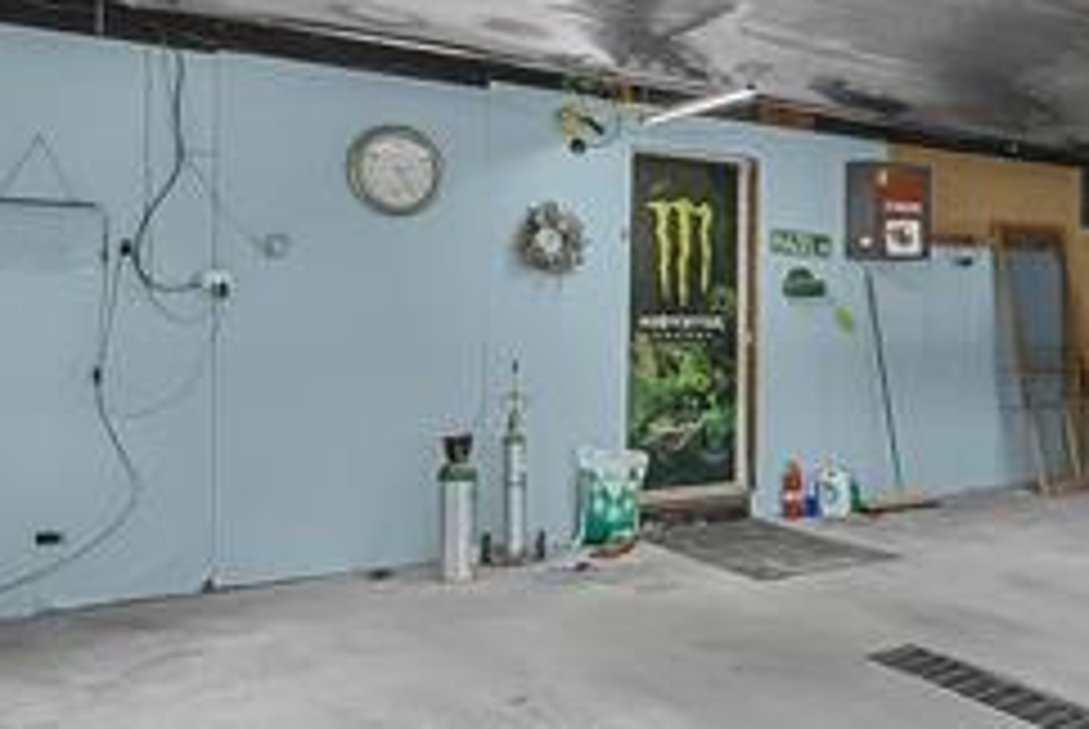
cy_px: 331
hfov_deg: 47.9
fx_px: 1121
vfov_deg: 36.0
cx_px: 922
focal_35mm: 37
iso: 2000
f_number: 9
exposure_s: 1/13
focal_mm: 14
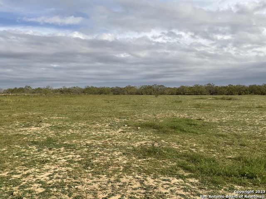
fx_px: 223
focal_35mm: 29
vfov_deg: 48.2
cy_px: 100
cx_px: 133
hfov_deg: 61.7
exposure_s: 1/2427
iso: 20
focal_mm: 3
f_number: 1.8
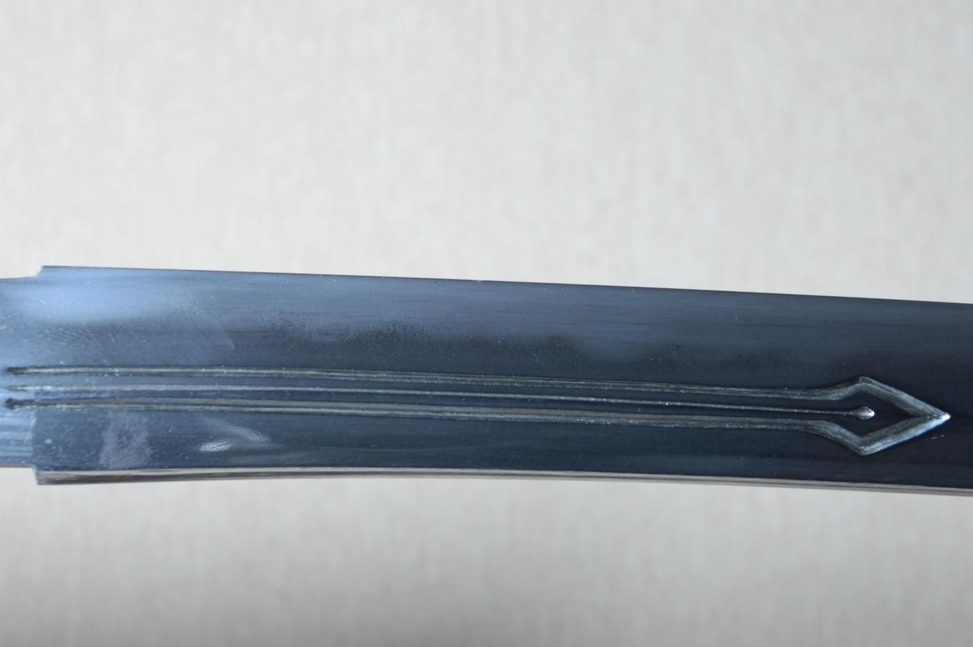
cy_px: 324
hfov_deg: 16.1
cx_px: 486
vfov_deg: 10.7
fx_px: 3443
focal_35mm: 128
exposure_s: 1/2
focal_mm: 85
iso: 400
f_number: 11
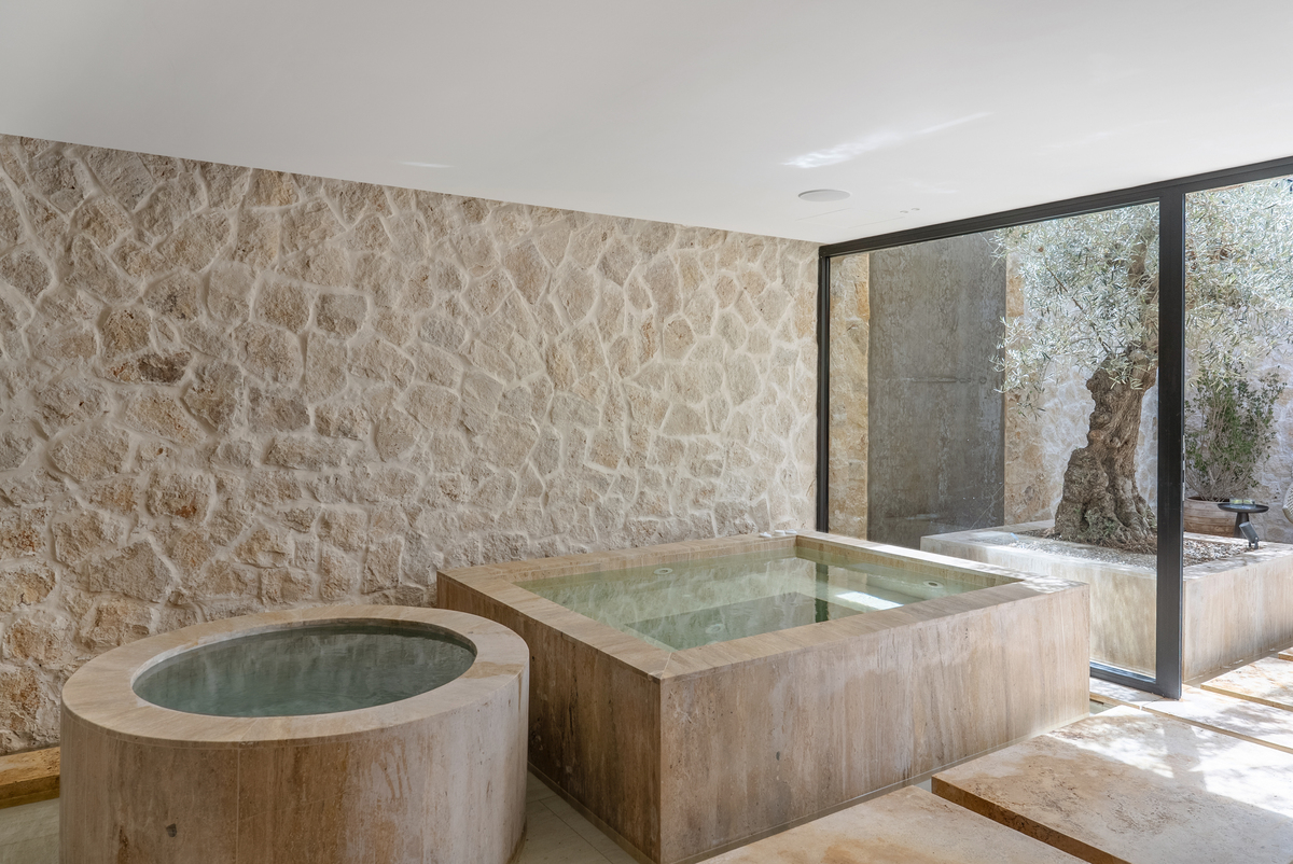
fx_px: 863
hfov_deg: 73.7
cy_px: 432
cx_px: 646
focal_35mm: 24
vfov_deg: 53.2
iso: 100
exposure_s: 1/4
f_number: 8
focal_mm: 24
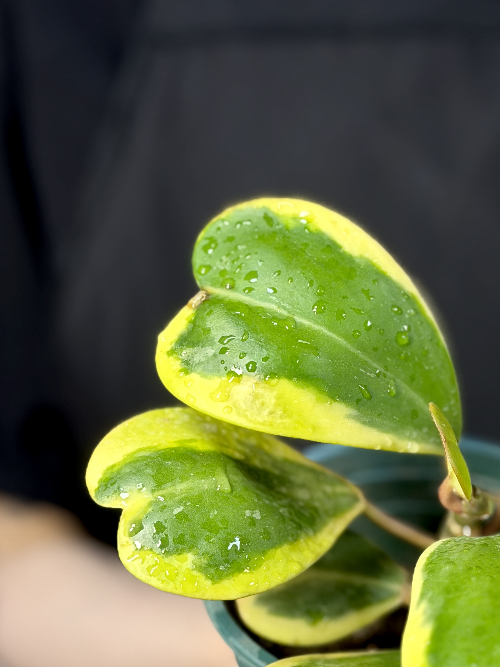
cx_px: 431
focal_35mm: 88
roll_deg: -0.7
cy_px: 427
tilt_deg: -14.5
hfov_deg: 16.6
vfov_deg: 22.2
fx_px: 1695
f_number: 1.78
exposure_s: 1/121
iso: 100
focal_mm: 6.76
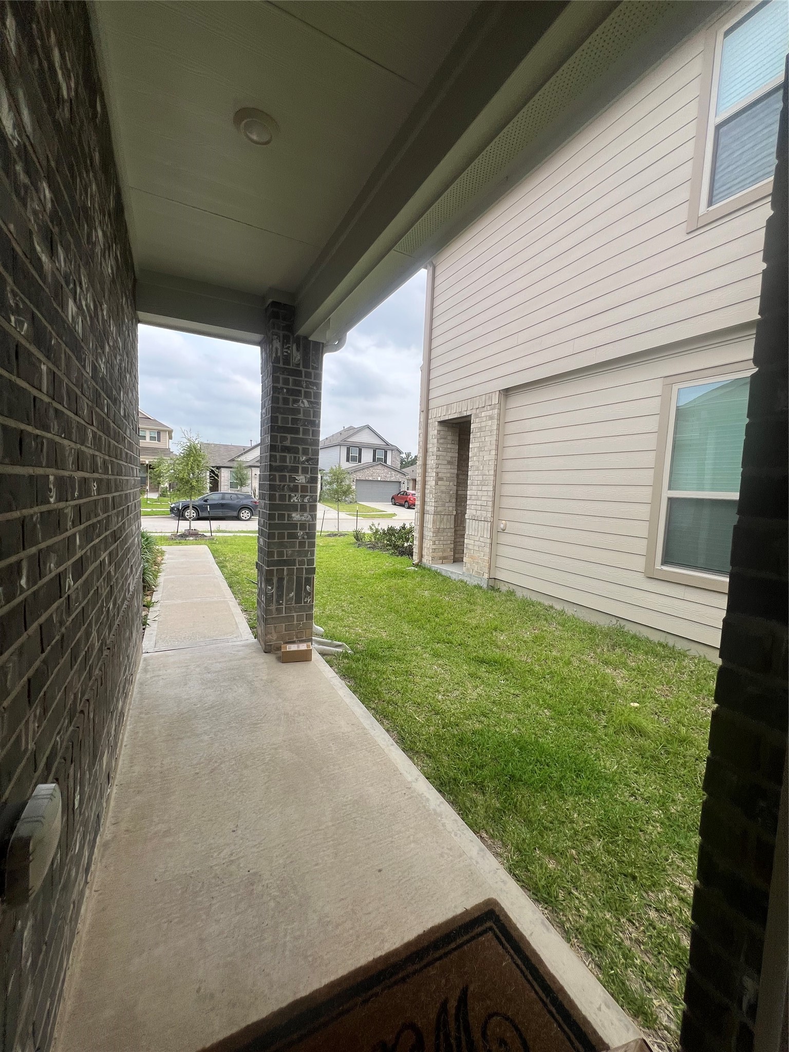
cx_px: 394
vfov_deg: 106.2
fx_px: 395
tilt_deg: -1.1
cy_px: 526
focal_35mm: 13
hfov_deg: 89.9
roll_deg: -0.3
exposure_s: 1/515
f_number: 1.8
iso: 32
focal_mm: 1.57
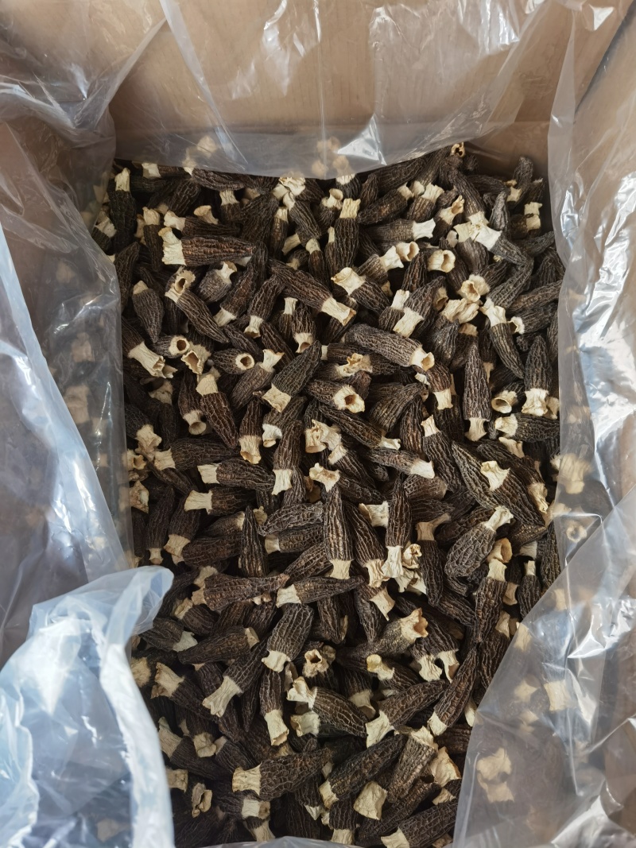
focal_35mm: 27
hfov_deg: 51.3
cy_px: 424
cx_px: 318
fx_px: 662
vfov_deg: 65.3
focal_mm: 6.71
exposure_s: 1/100
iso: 160
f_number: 1.9
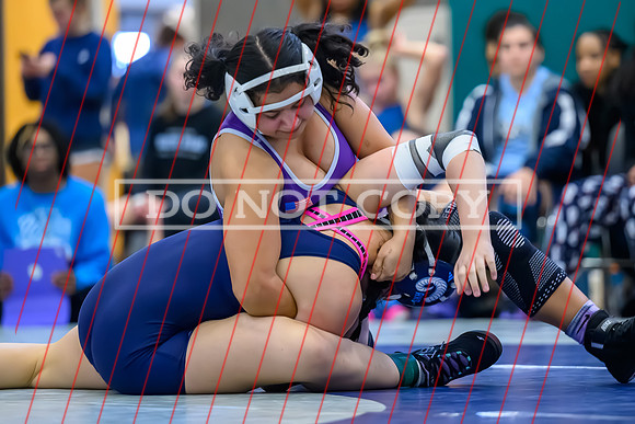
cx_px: 368
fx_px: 3618
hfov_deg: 10.0
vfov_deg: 6.7
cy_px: 157
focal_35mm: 205
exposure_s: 1/640
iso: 10000
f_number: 2.8
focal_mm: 160
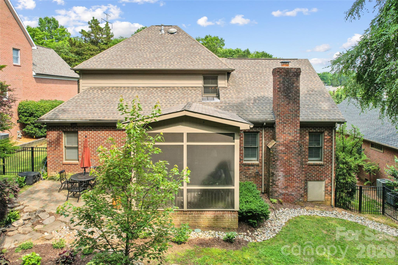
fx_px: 243
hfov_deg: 78.6
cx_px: 199
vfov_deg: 57.2
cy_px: 132
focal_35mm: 22
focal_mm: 8.4
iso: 100
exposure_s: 1/160
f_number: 2.8
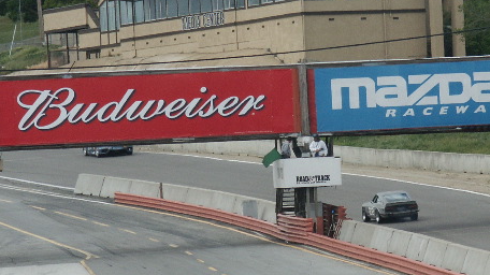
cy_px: 140
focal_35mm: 292
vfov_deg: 4.2
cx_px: 245
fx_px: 3792
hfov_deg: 7.4
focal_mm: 50.69
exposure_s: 1/250
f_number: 8
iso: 100
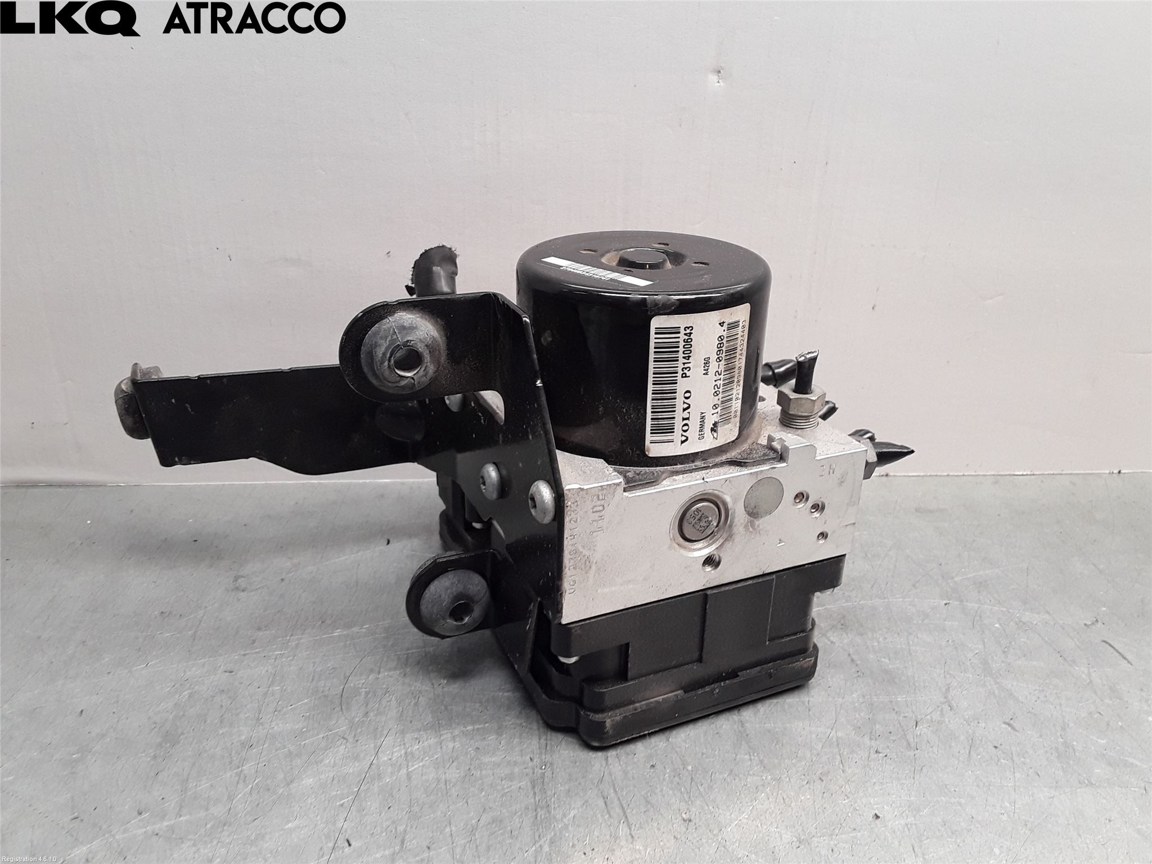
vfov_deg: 49.7
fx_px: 932
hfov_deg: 63.4
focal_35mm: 28
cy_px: 432
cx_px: 576
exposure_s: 1/50
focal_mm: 2.91
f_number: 1.9
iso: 50
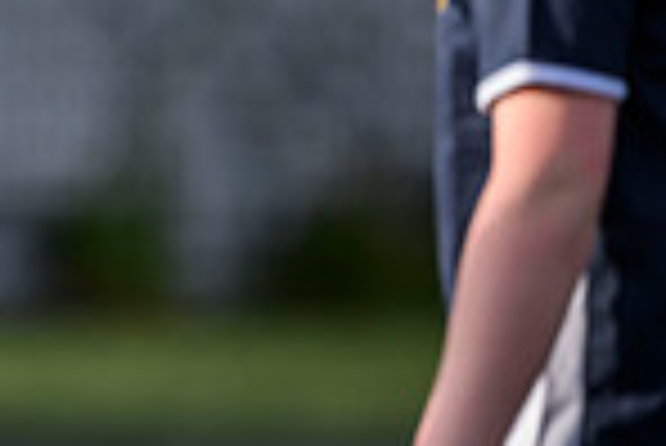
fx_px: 29036
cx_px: -603
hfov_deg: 1.3
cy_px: -74
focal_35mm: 1568
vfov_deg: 0.9
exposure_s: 1/2000
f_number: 3.2
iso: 500
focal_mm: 400
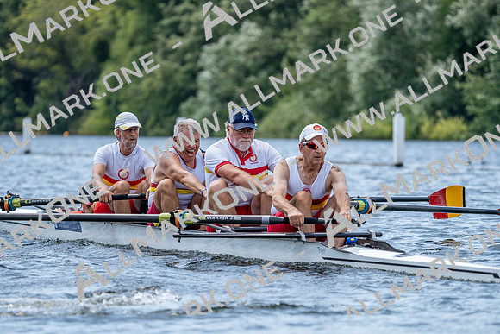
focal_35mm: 286
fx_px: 3973
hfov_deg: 7.2
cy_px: 167
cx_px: 250
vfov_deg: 4.8
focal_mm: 286
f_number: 5.6
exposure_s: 1/2000
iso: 500
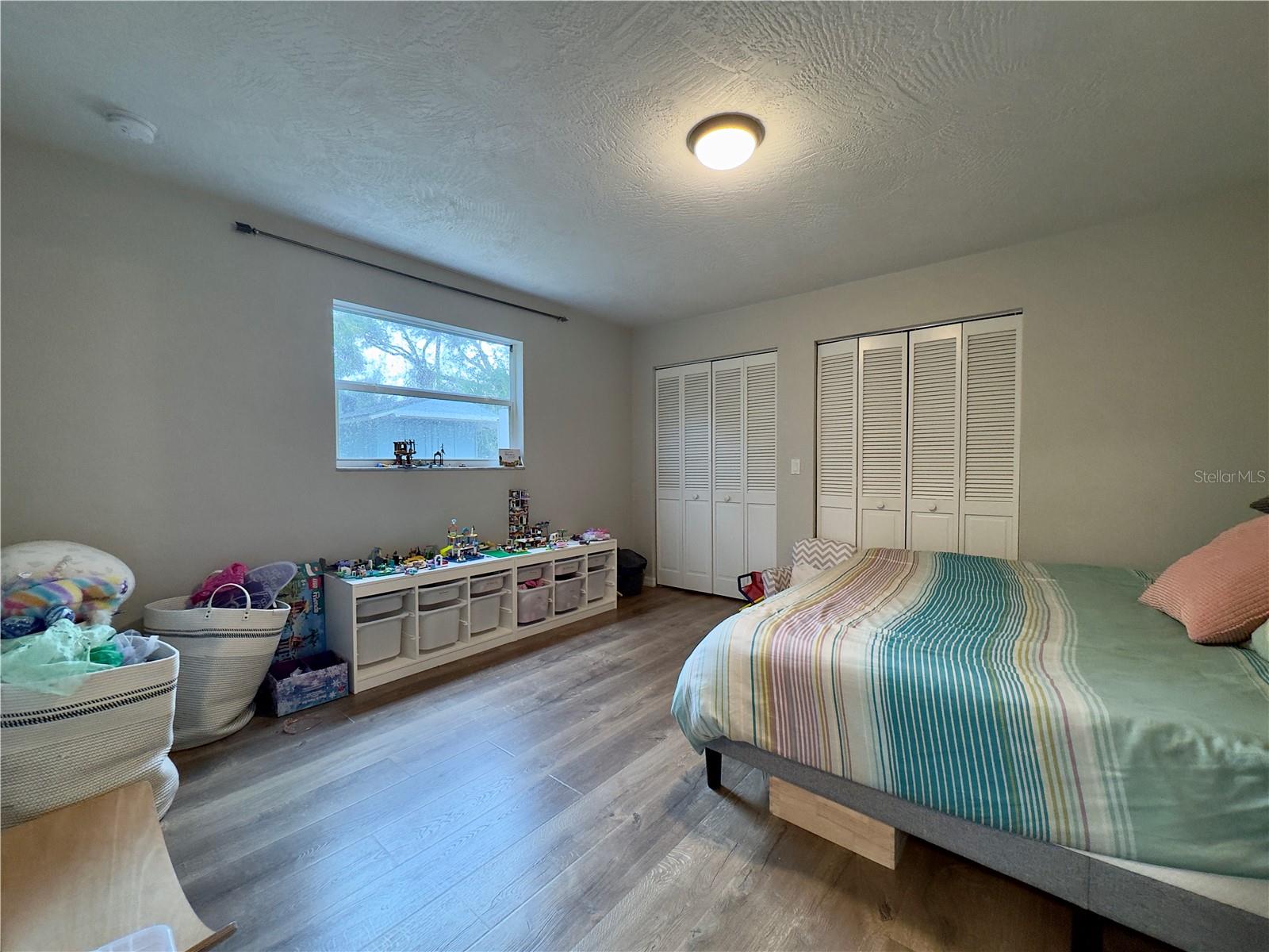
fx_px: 513
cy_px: 476
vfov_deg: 85.7
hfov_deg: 102.1
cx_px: 634
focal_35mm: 14
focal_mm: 2.22
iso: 250
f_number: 2.2
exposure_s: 1/60
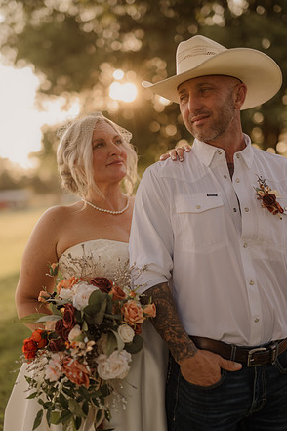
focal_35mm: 51
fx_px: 610
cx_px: 142
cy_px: 217
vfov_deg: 38.9
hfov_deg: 26.5
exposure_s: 1/640
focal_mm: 50
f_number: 2.8
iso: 200
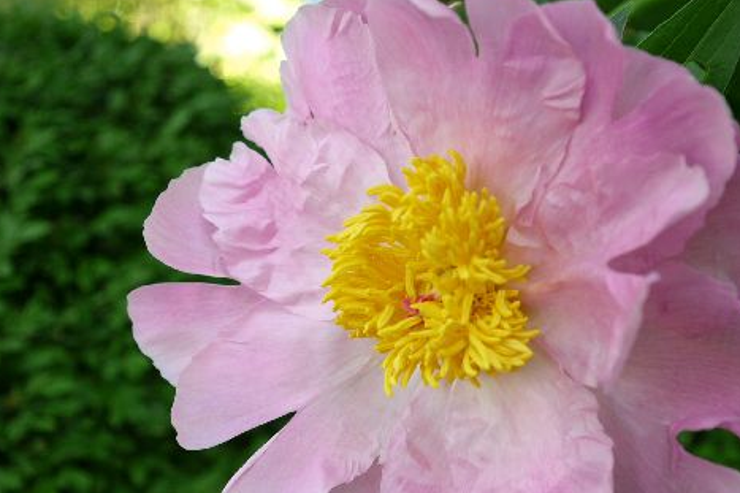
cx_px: 369
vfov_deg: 23.7
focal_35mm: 57
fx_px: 1171
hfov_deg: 35.1
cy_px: 290
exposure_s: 1/30
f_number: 4.3
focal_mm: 20
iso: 160
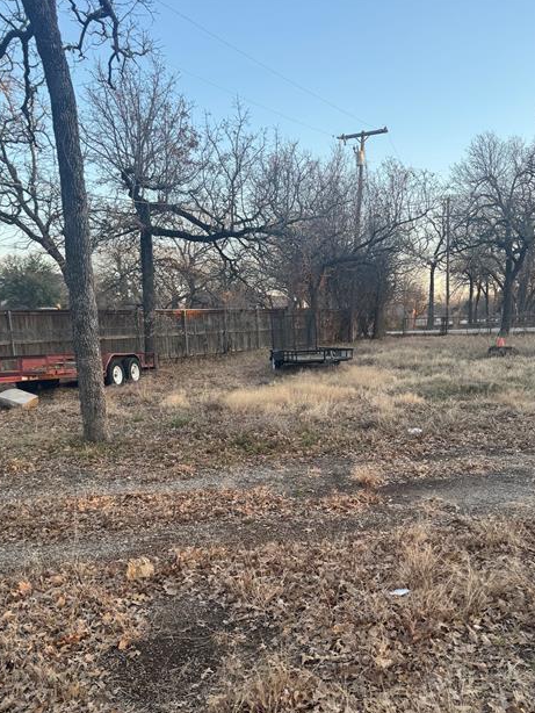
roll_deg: +1.9
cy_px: 440
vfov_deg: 59.3
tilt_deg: -11.1
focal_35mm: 30
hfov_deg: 46.8
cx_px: 283
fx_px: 618
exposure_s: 1/247
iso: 64
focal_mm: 6.76
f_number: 1.78
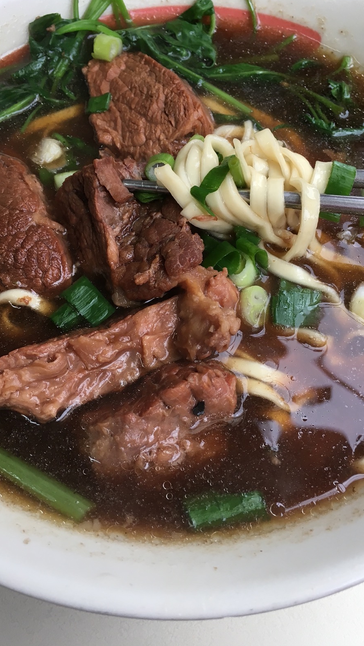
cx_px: 176
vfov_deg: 61.0
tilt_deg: -63.5
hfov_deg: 36.7
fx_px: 549
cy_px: 321
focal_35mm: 32
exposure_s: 1/30
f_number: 2.2
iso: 25
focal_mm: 4.15
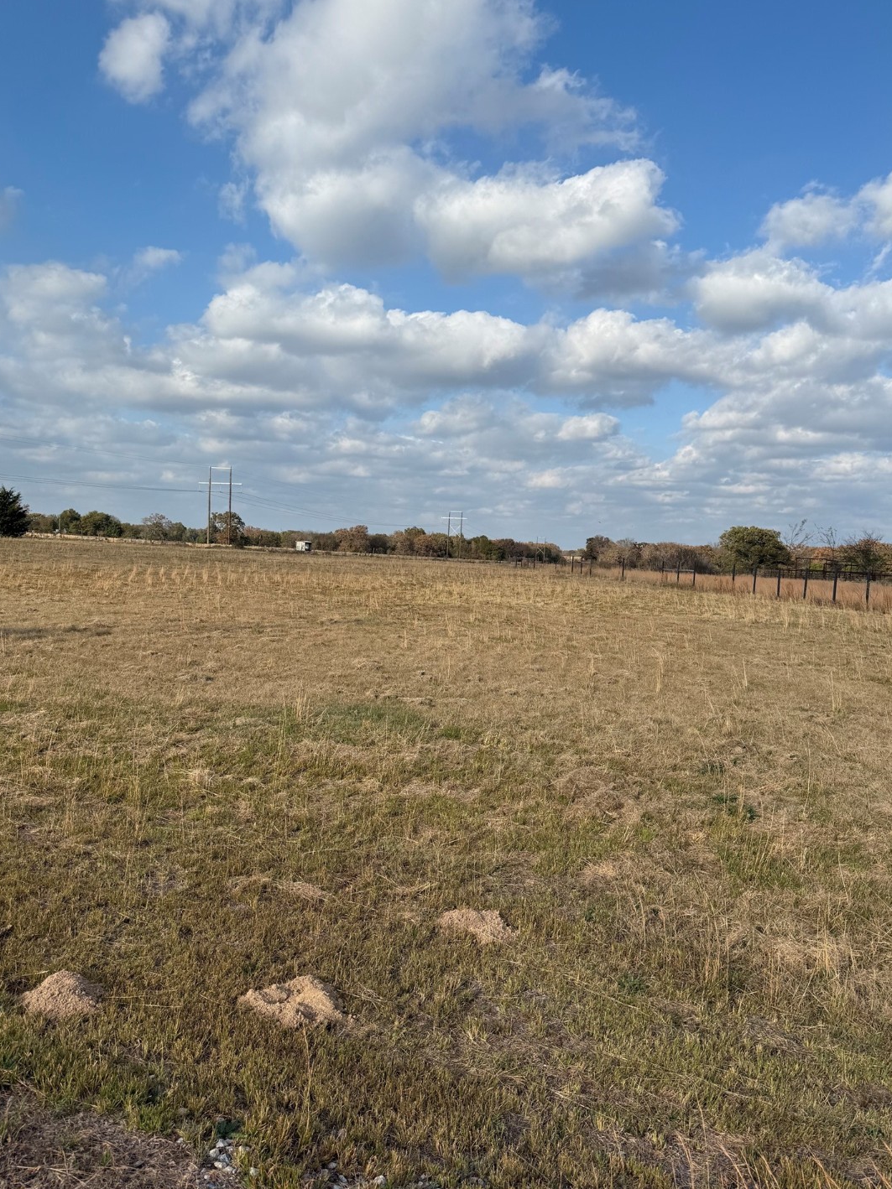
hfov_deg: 53.0
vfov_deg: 67.3
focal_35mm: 26
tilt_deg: -3.7
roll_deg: -2.5
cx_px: 464
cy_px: 631
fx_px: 894
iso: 80
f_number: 1.78
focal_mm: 6.76
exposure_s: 1/4975
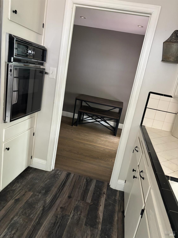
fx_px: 178
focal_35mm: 26
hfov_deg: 53.1
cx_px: 89
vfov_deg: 67.3
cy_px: 119
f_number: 1.6
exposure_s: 1/44
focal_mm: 5.96
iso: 500
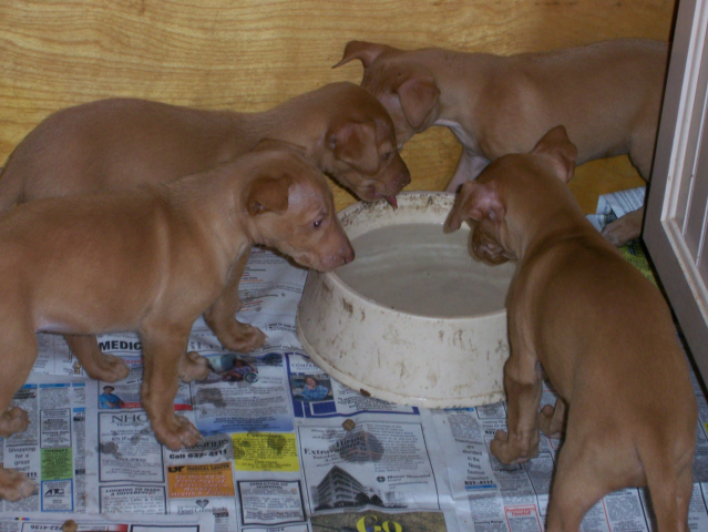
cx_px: 354
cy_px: 266
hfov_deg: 18.2
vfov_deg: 13.7
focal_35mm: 108
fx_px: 2210
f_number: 4.8
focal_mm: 18.1
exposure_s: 1/125
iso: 200
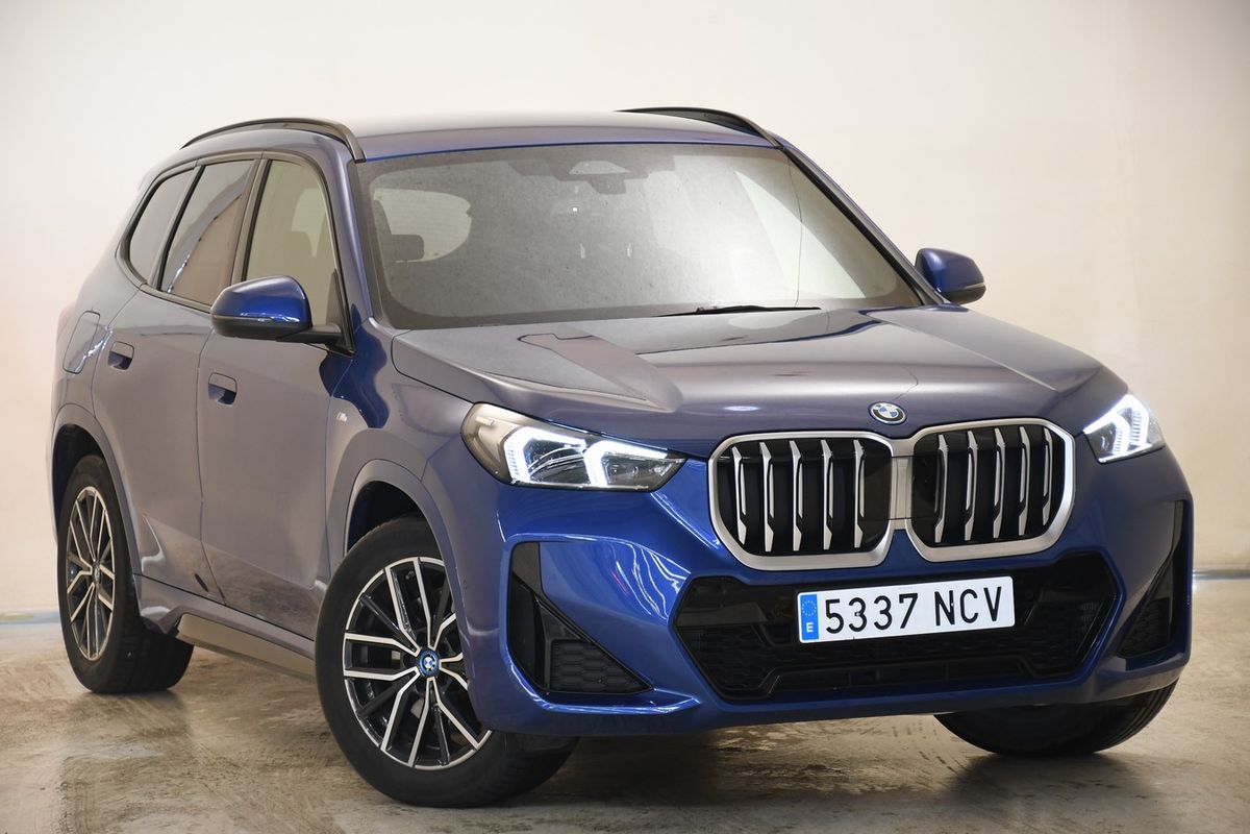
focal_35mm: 135
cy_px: 417
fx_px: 4687
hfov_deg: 15.2
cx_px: 625
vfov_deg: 10.2
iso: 640
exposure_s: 1/25
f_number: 5.3
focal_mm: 90
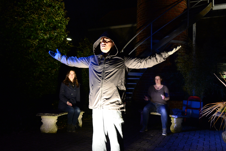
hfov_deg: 57.1
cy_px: 78
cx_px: 103
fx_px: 207
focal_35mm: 33
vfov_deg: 40.0
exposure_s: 1/40
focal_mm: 20
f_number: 4.5
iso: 2000
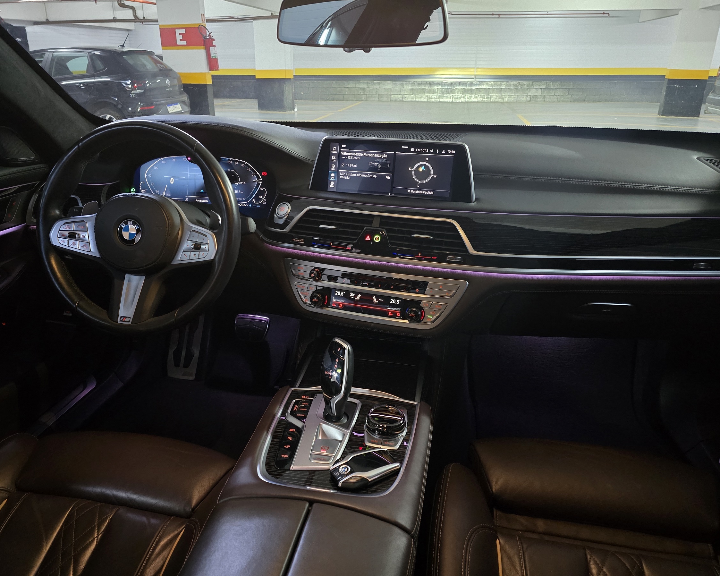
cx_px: 343
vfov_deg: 58.8
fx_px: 511
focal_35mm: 24
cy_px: 288
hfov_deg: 70.2
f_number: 1.7
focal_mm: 6.3
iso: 2000
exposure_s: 1/15.2
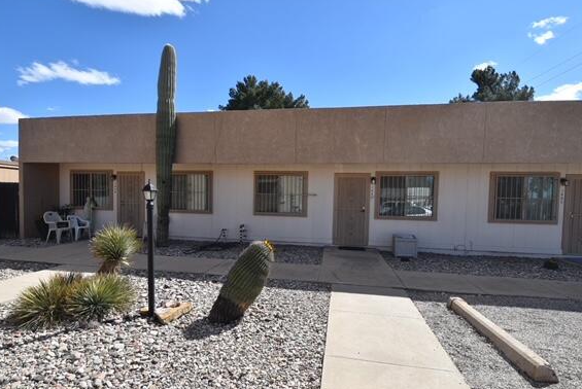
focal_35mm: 17
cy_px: 210
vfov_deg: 70.5
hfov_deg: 93.2
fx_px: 275
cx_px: 285
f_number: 9
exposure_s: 1/320
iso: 200
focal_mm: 10
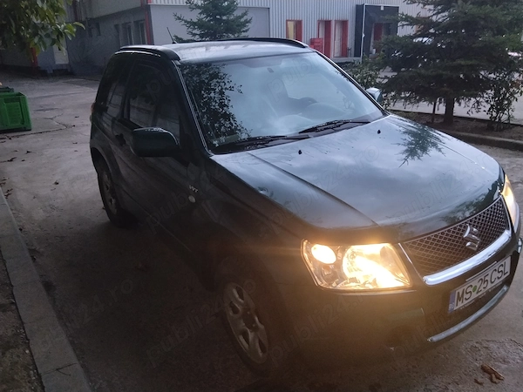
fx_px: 438
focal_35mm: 29
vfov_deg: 48.2
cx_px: 262
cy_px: 196
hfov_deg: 61.7
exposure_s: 1/25
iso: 160
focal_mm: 3.96
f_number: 1.8
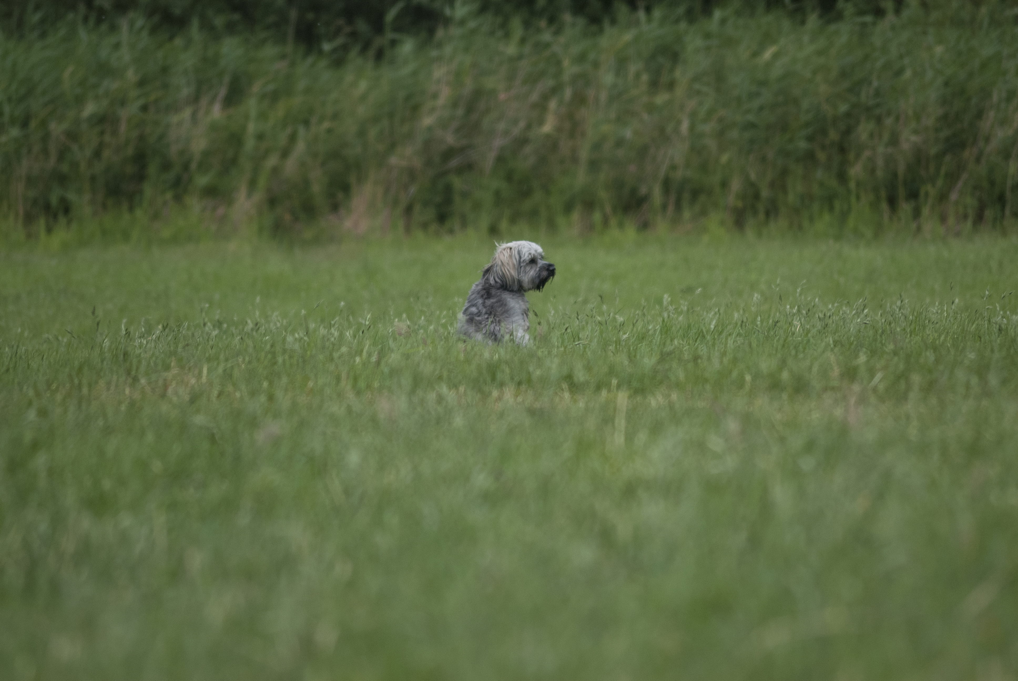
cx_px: 509
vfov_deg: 3.8
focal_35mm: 360
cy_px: 340
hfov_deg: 5.7
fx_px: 10192
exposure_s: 1/800
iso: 400
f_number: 5.6
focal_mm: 240
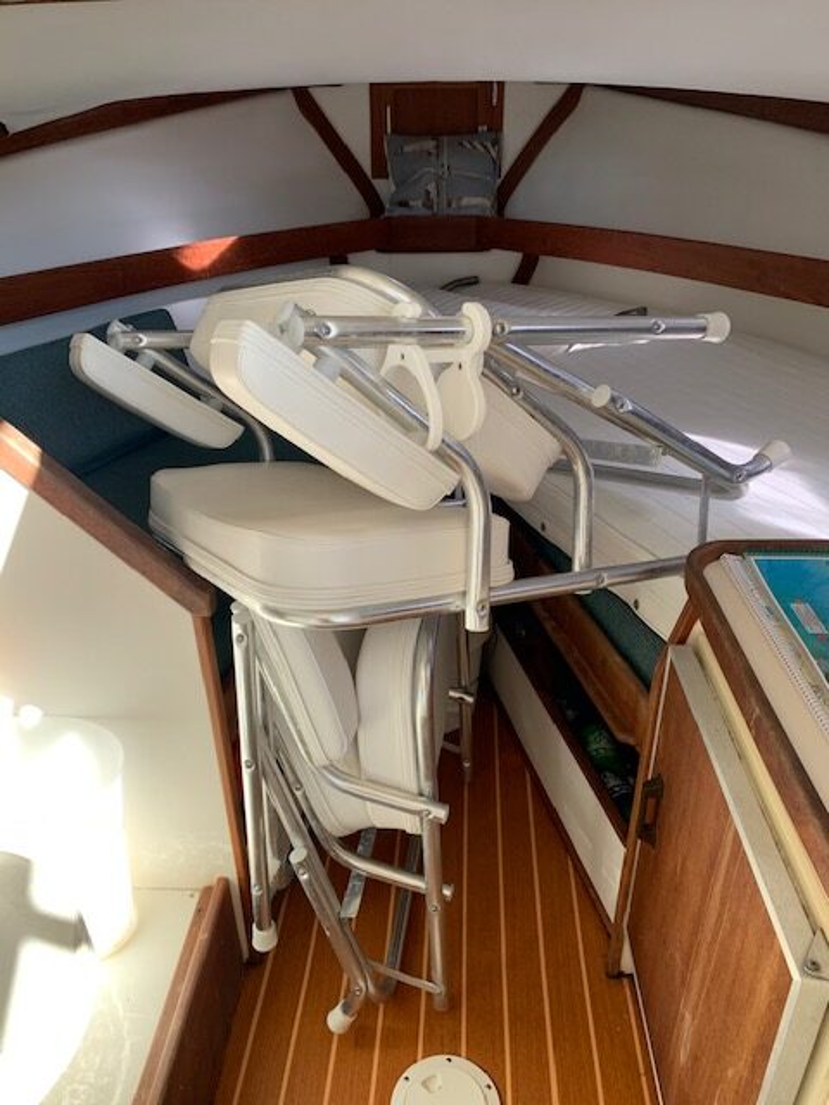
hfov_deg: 53.1
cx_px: 414
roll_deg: +1.3
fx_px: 830
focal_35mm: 26
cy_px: 552
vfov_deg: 67.3
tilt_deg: -26.2
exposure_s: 1/122
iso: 32
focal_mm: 4.25
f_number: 1.8
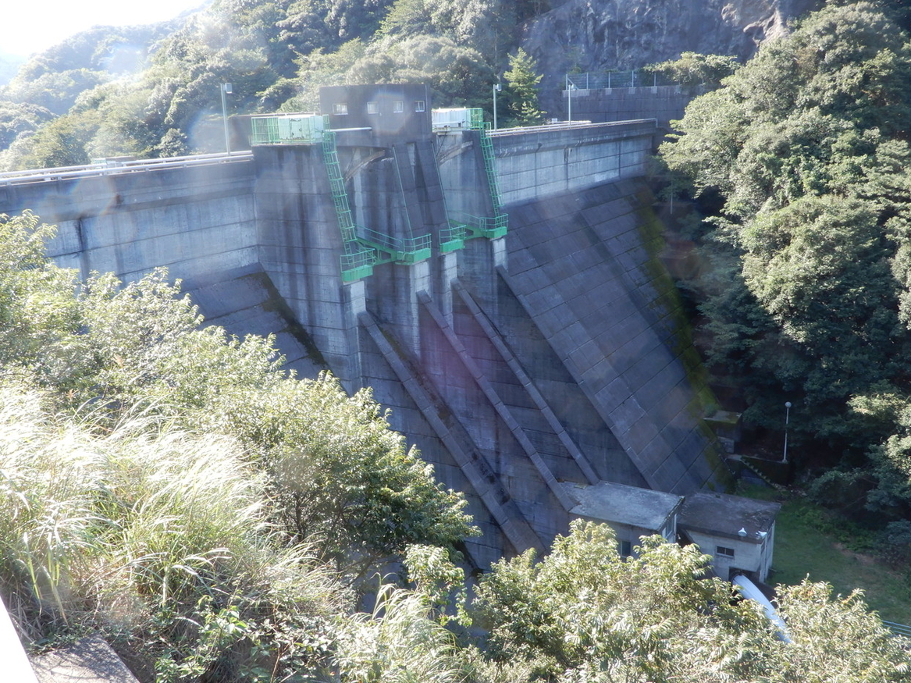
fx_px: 947
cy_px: 347
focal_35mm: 36
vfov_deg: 39.6
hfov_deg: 51.4
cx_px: 451
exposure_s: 1/40
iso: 80
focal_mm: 6.2
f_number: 7.1
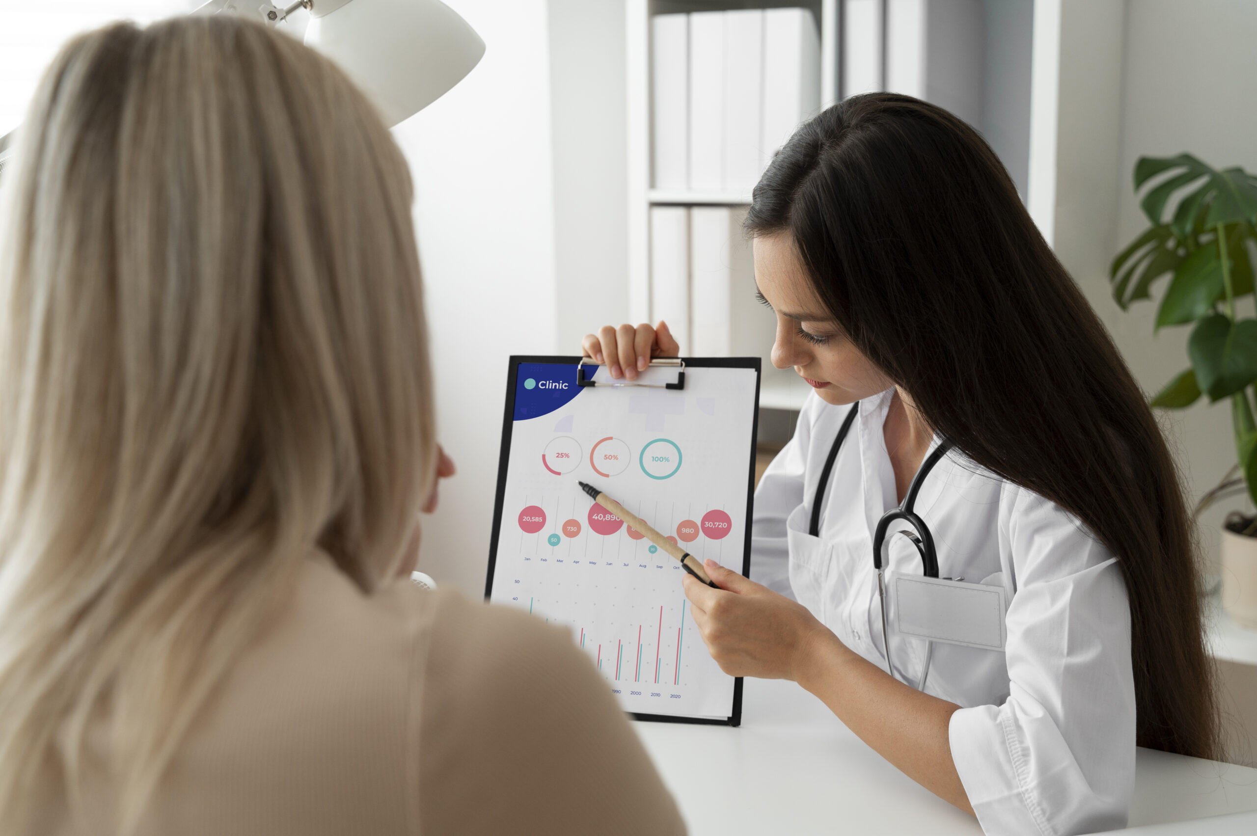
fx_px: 1570
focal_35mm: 45
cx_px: 628
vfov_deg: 29.8
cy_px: 418
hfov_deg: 43.6
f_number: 4.5
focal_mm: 45
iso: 500
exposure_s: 1/250
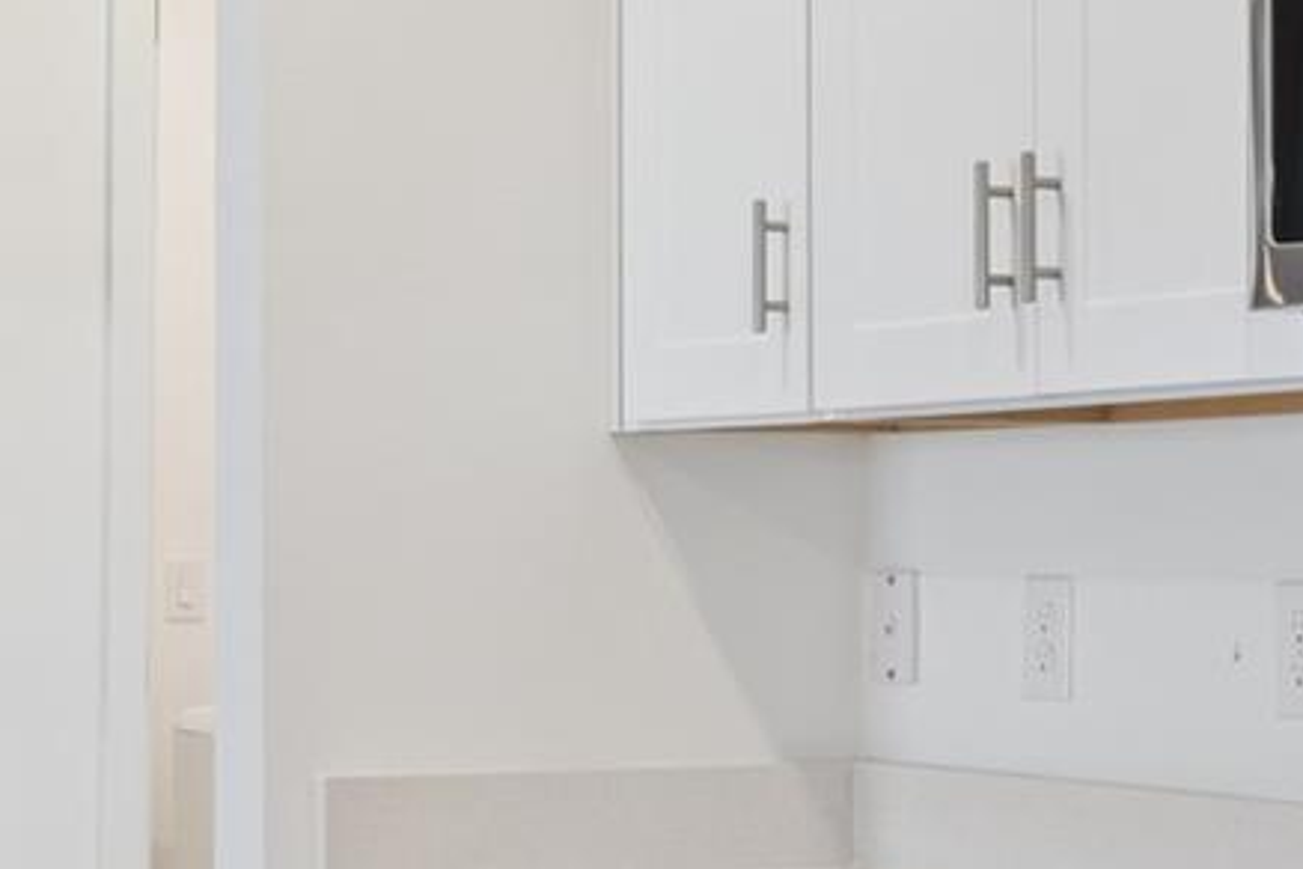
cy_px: 625
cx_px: 283
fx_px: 3836
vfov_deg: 12.9
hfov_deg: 19.1
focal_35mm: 106
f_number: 9
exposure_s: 1/80
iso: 400
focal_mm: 29
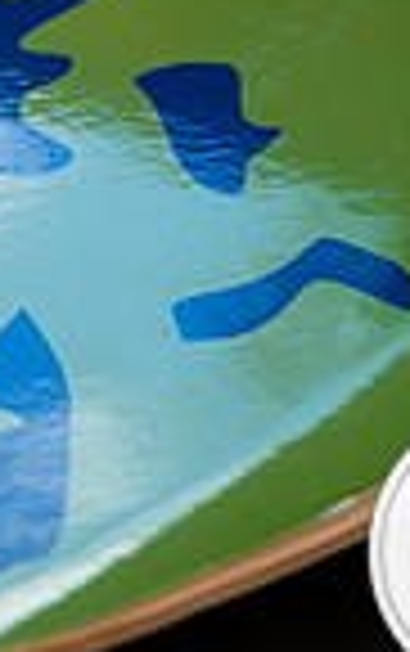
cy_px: -20
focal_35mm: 175
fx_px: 3119
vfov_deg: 11.8
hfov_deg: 7.2
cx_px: -482
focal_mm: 43
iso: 180
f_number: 3.2
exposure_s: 1/200
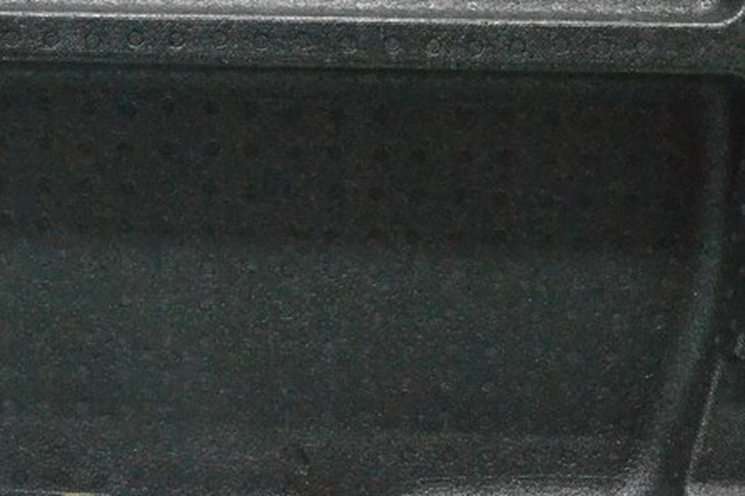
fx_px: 1283
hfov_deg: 31.5
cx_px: 145
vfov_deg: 21.2
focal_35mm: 62
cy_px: 18
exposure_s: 1/160
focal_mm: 18
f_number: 9
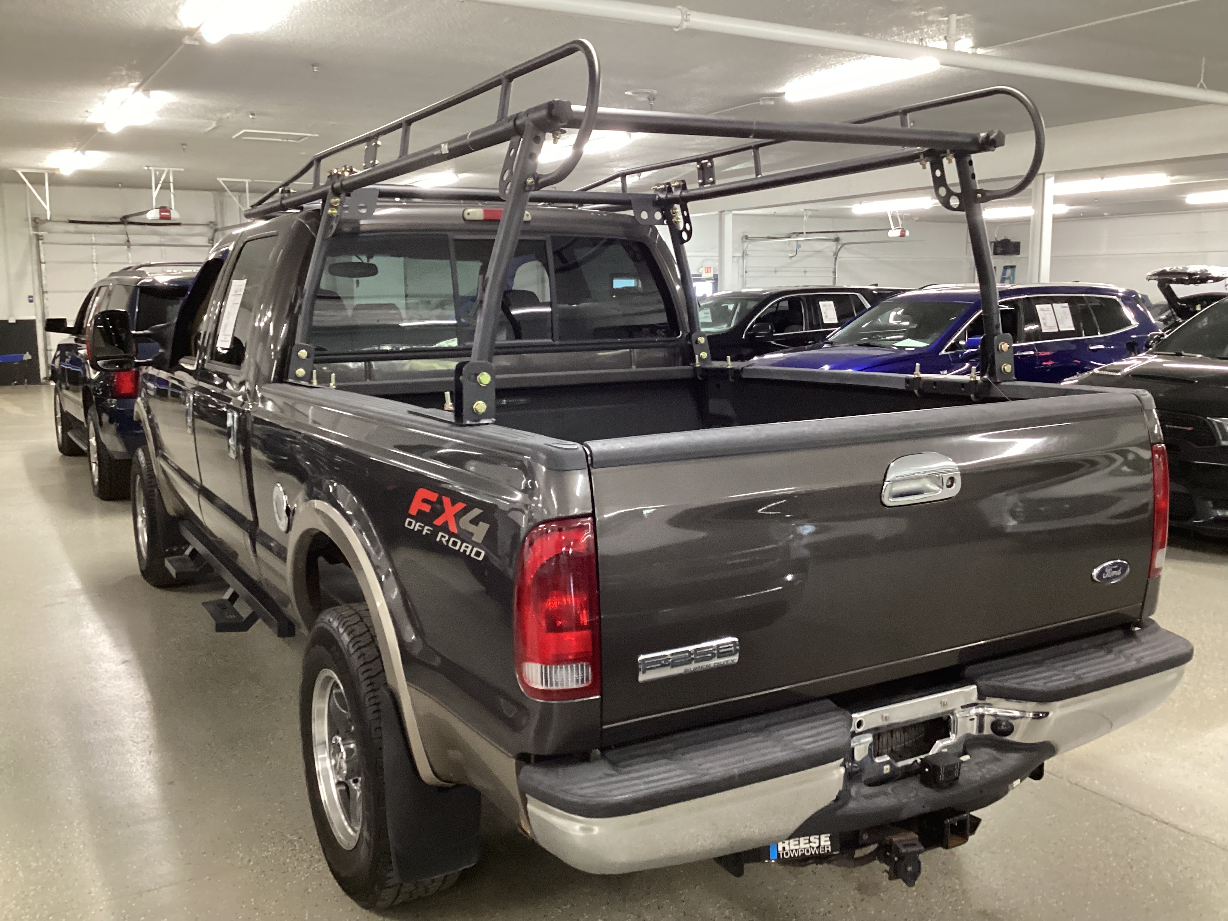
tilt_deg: -9.1
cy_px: 460
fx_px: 1100
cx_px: 614
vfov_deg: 45.4
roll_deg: -0.6
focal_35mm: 31
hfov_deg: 58.4
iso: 320
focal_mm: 3.3
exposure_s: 1/40
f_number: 2.4
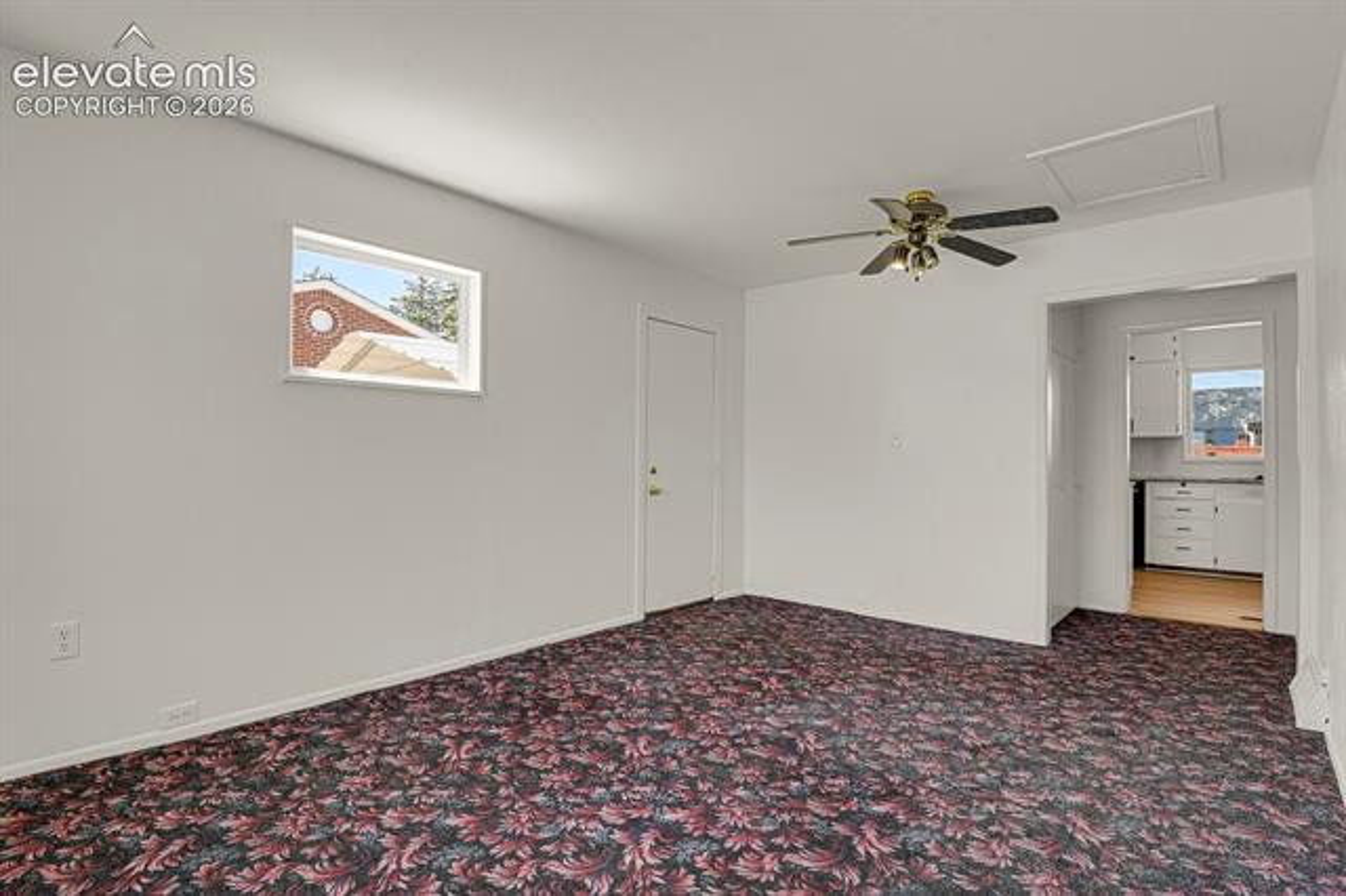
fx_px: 635
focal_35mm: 17
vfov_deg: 70.4
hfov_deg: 93.3
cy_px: 448
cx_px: 673
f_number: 8
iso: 250
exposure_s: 1/1.25
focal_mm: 17
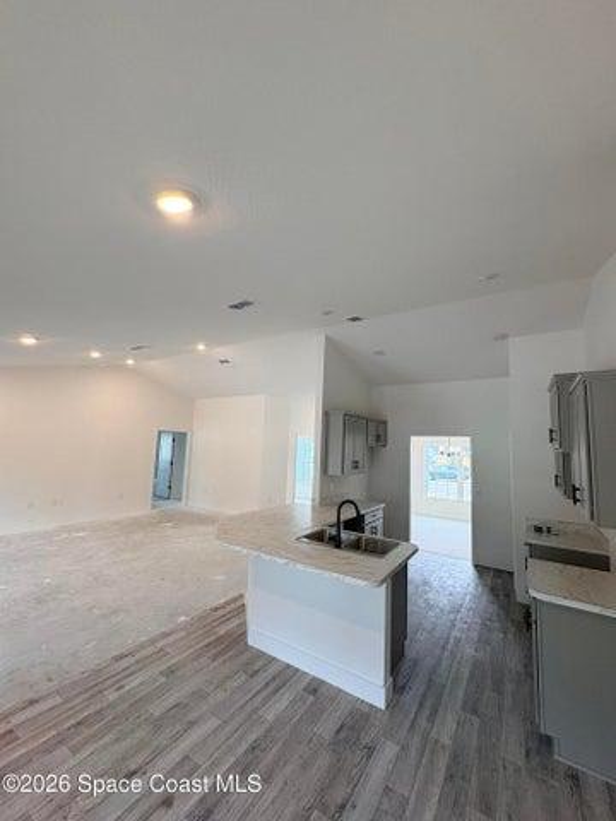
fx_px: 332
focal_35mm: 14
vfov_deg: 102.1
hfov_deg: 85.7
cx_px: 308
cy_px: 410
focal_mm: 2.22
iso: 160
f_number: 2.2
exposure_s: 1/120
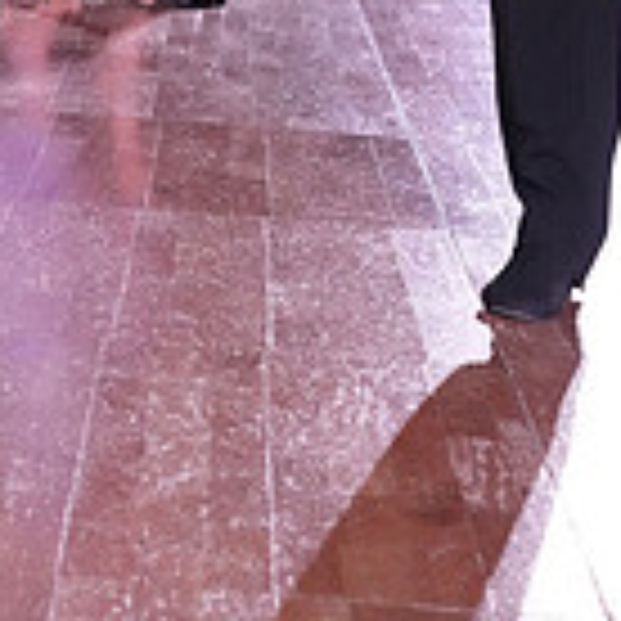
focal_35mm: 164
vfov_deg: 10.0
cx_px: 101
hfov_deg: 10.6
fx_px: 3329
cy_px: -522
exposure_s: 1/320
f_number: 5
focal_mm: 46
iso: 5000
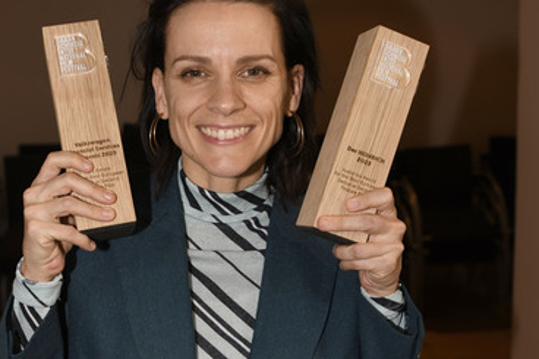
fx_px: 569
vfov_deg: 35.0
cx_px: 229
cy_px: 161
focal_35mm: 38
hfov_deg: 50.5
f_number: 3.5
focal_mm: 31
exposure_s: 1/320
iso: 640
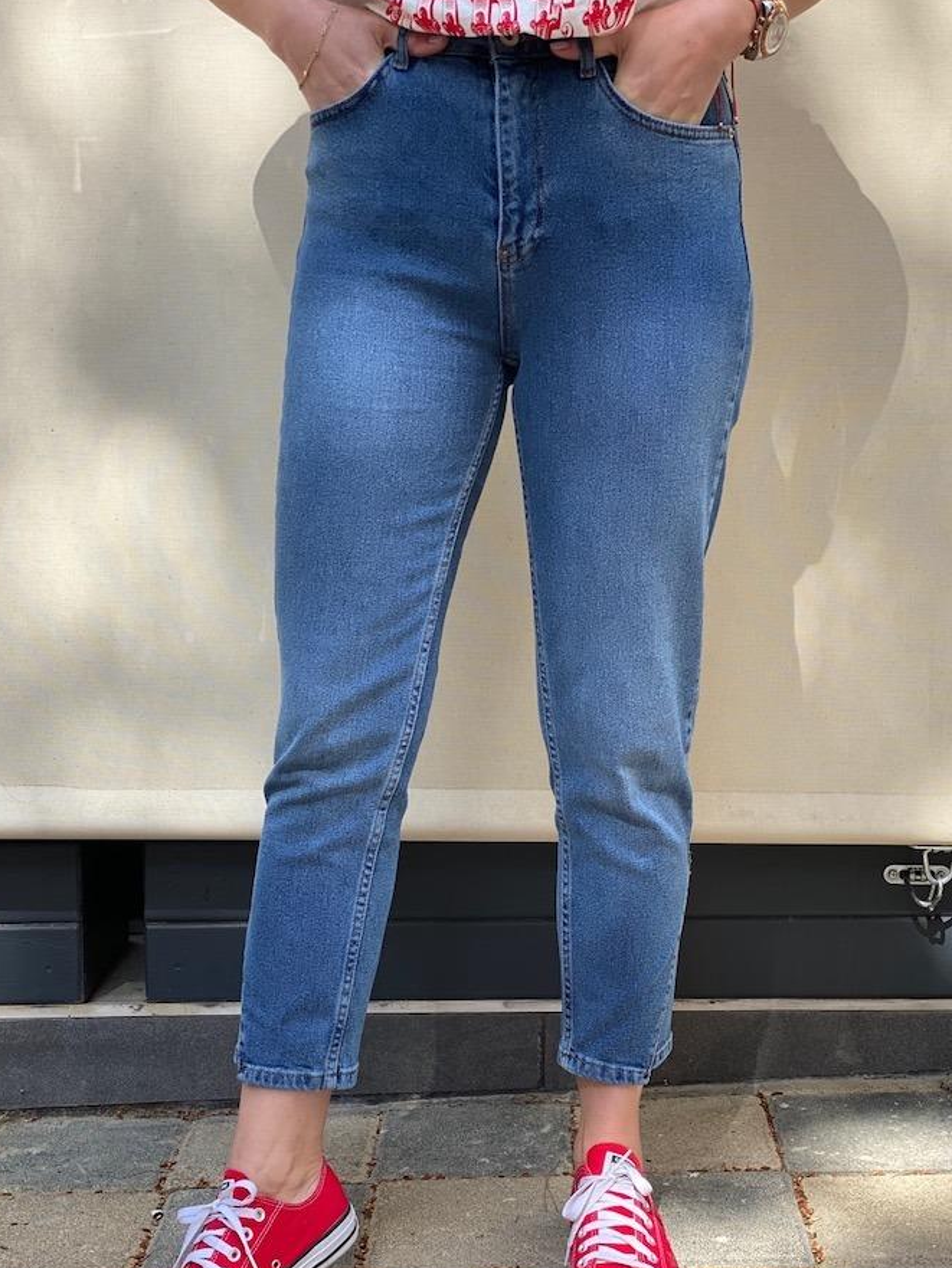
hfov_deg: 24.8
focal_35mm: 59
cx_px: 524
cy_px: 691
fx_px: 2163
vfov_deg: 32.7
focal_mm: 6
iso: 20
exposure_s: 1/172
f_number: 2
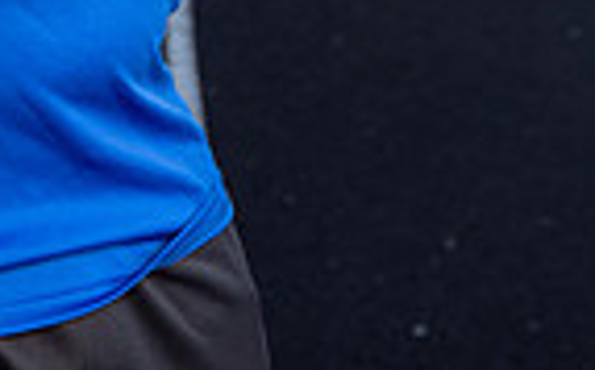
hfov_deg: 11.2
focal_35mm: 186
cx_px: -25
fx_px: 3013
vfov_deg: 6.7
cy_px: -486
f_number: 5.6
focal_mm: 58
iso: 320
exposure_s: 1/250
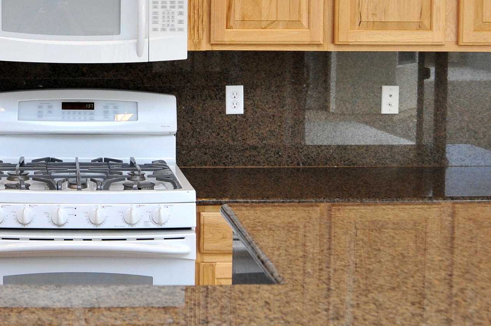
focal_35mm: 67
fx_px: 913
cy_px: 51
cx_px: 72
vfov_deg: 20.0
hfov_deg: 29.2
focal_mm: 28
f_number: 7.1
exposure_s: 1/40
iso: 1000
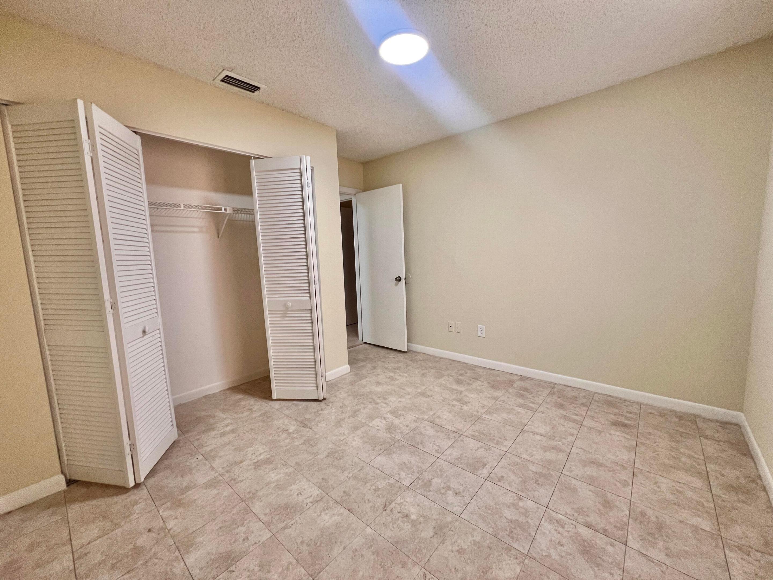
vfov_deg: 89.9
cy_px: 290
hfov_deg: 106.2
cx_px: 386
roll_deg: +2.2
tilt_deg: -7.7
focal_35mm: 13
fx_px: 290
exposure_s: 1/99
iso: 125
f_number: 1.8
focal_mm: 1.57
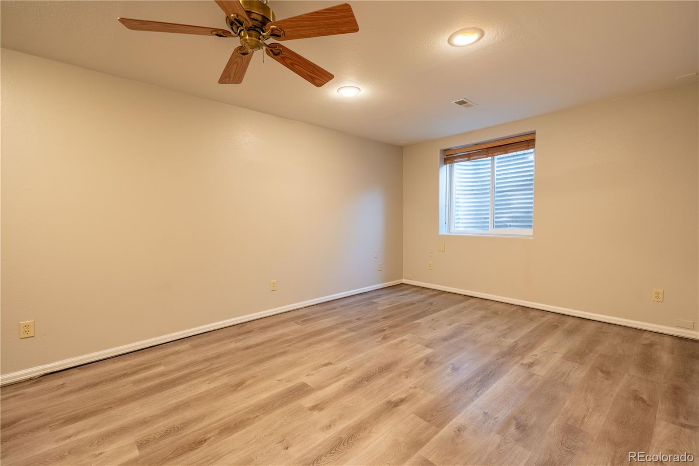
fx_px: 311
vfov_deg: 73.7
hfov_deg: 96.7
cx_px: 350
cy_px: 233
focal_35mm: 16
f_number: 6.3
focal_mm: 16
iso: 640
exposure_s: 1/250
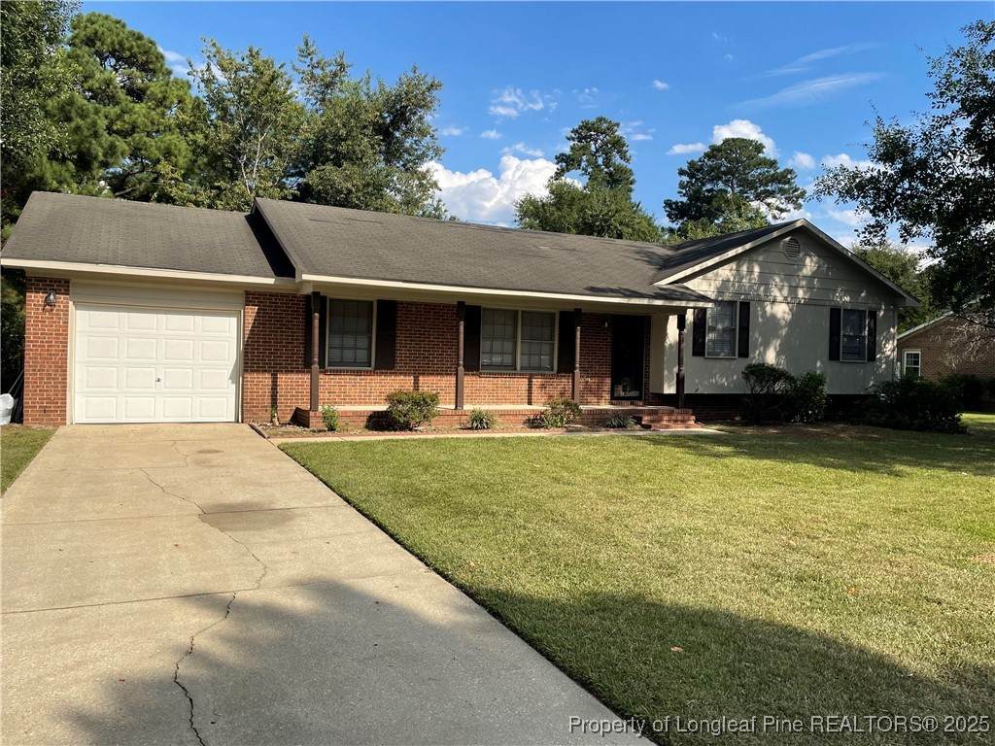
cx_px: 498
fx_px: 747
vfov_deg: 53.1
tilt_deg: -1.6
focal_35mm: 26
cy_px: 373
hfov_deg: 67.3
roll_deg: -1.0
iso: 32
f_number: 1.6
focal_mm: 4.2
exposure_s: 1/2747
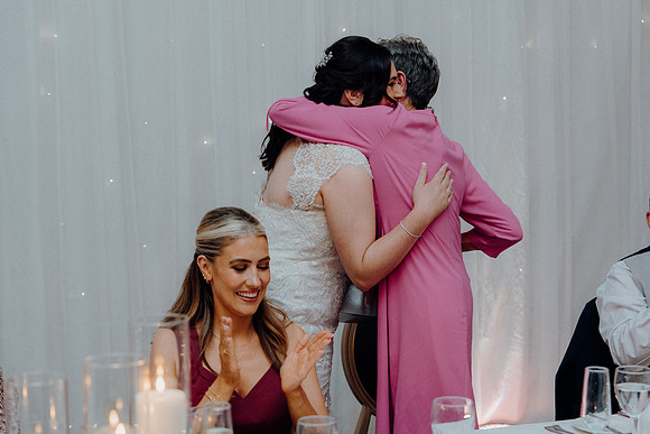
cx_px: 325
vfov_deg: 21.9
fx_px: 1120
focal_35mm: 62
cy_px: 217
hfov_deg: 32.4
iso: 2500
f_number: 3.5
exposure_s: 1/160
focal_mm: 62
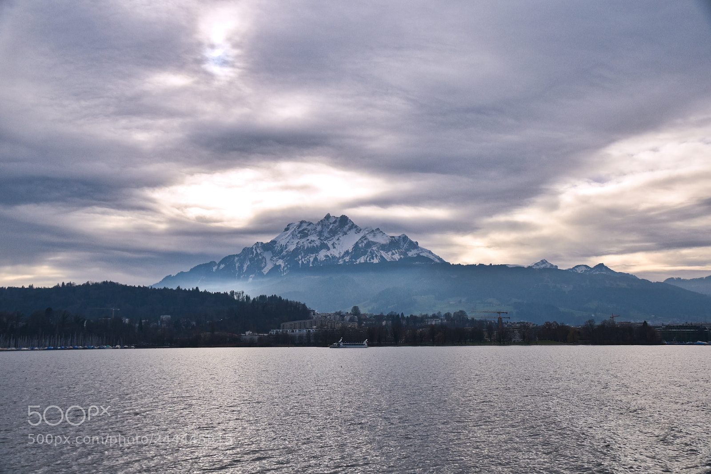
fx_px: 711
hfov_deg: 53.1
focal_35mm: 36
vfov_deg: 36.9
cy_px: 237
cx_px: 356
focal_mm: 24
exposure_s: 1/320
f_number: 9
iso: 200
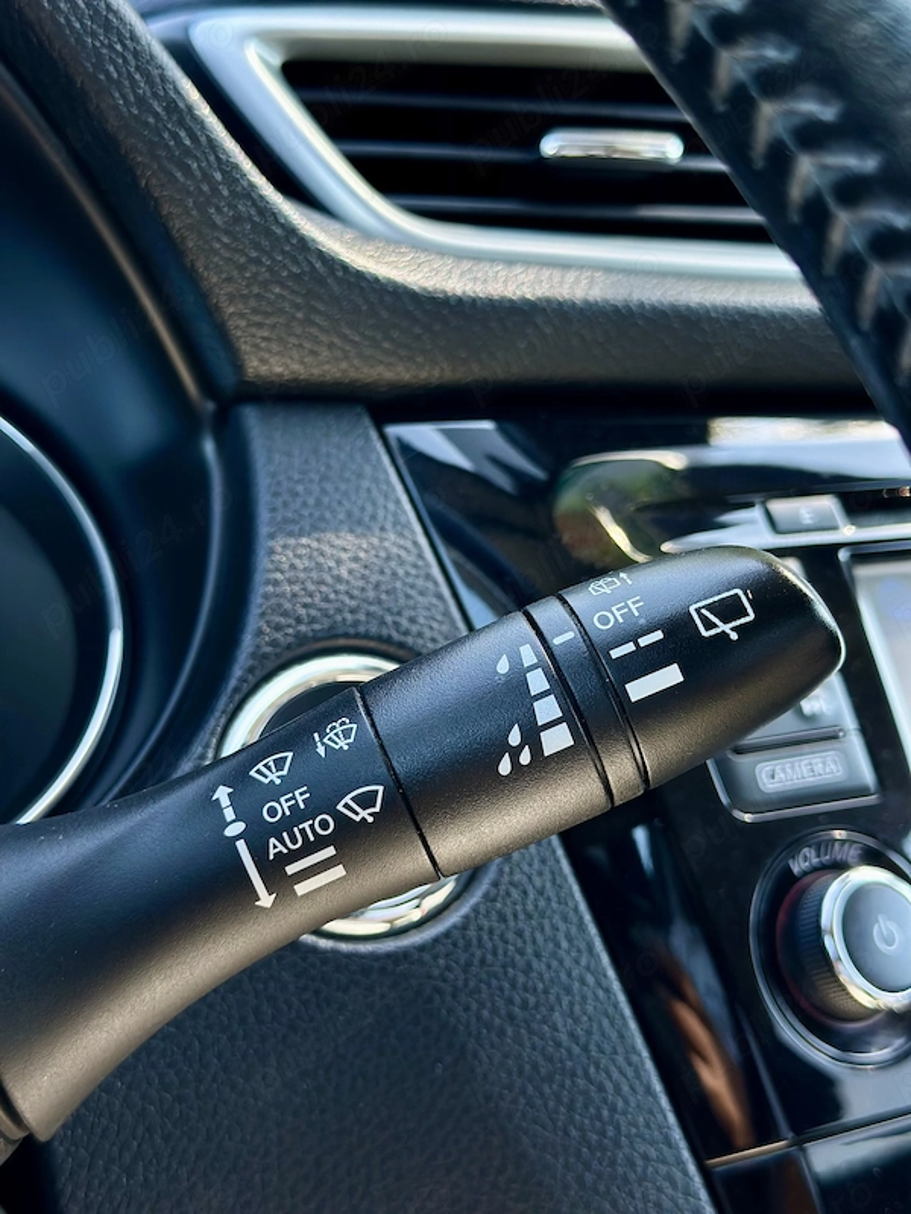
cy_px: 607
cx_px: 456
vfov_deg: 39.7
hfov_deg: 30.3
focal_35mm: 48
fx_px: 1684
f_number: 1.78
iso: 125
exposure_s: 1/167
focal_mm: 6.86
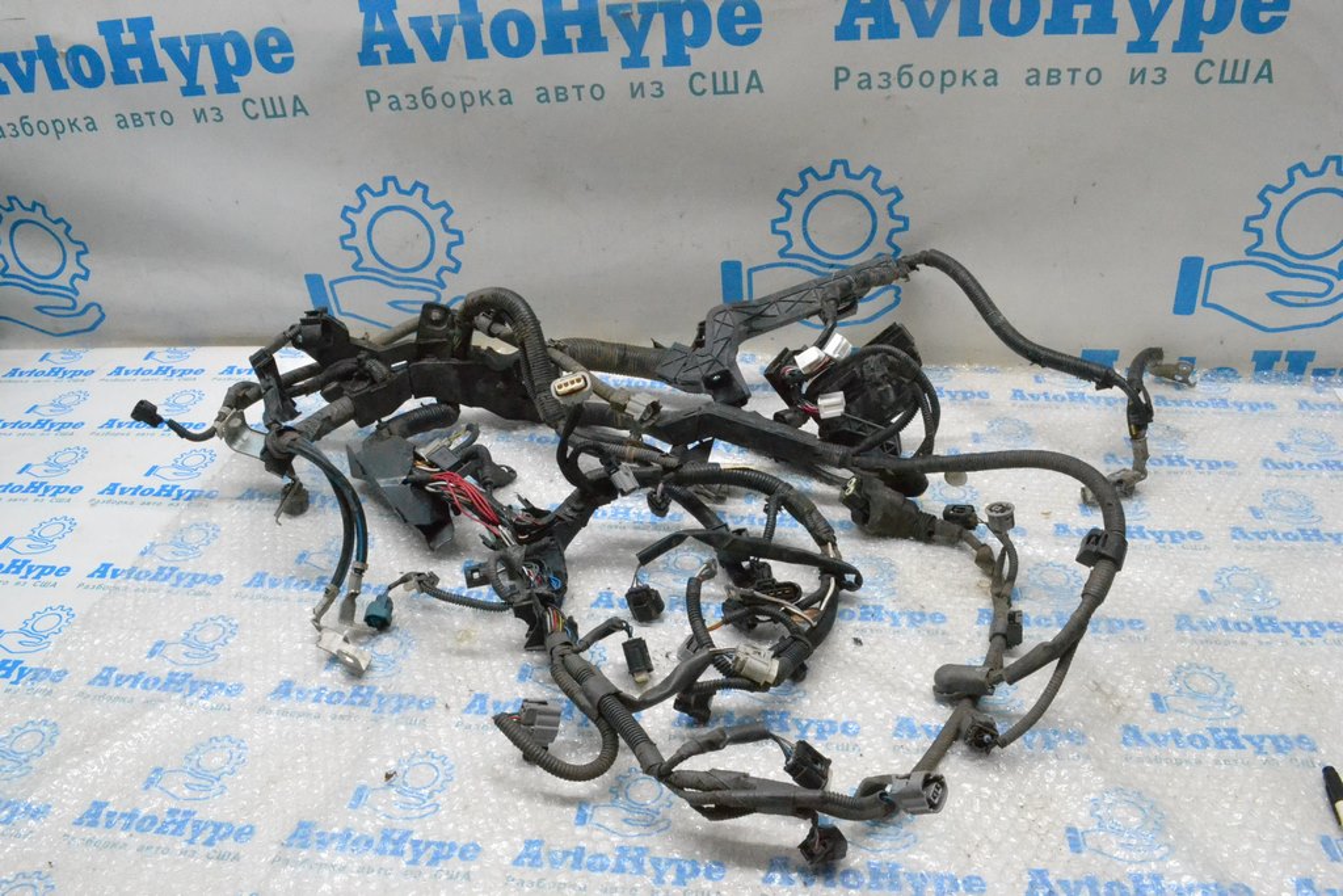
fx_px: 1007
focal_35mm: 27
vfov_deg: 47.9
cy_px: 448
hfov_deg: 67.4
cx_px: 672
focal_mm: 18
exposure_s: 1/100
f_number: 14
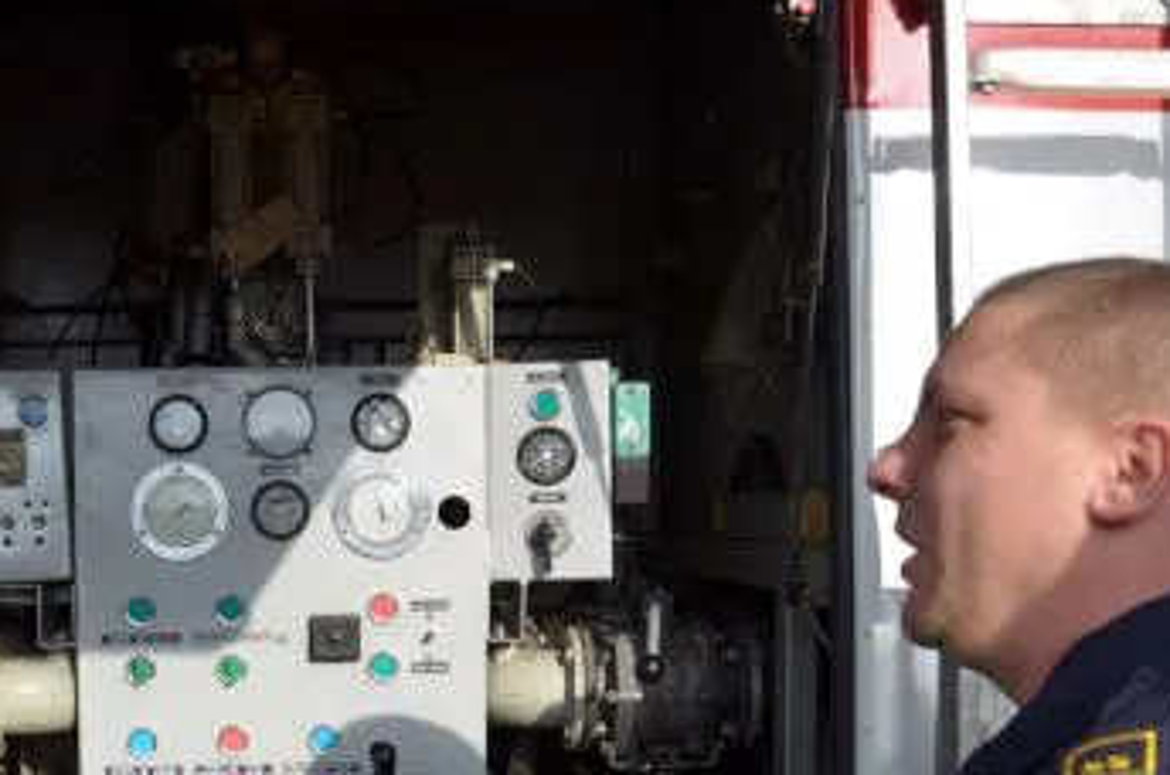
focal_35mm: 51
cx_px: 310
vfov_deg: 25.6
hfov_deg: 38.1
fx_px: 1654
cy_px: 690
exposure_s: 1/640
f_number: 3.5
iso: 100
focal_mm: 18
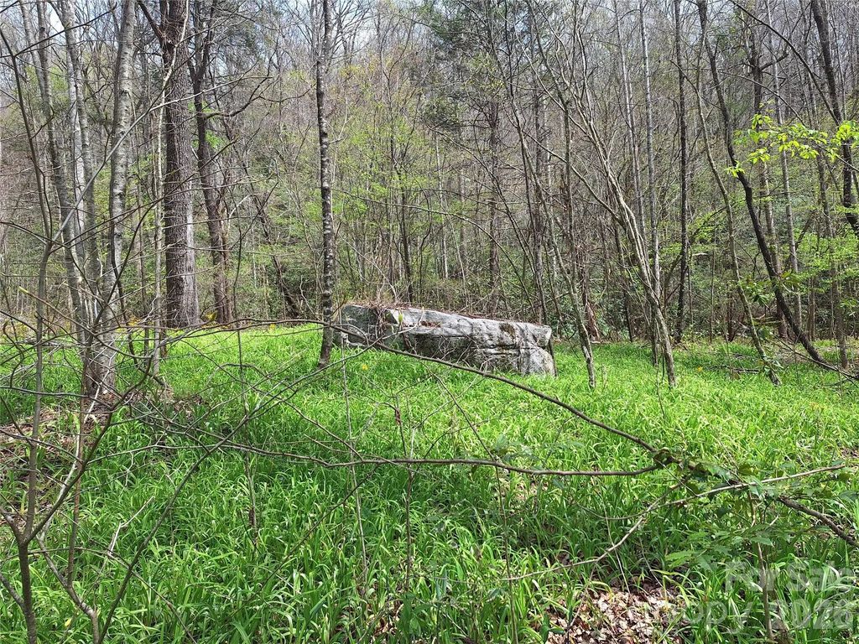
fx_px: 571
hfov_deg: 73.9
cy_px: 322
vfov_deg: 58.9
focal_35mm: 23
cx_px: 430
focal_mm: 5.54
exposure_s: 1/806
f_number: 1.8
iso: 40
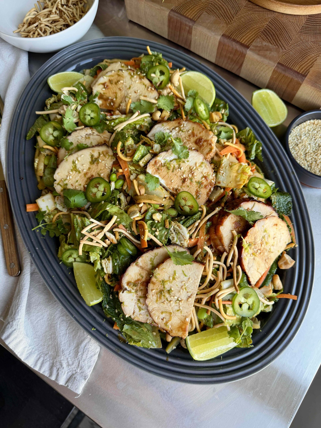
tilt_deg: -72.9
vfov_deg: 71.6
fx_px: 297
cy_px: 214
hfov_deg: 56.8
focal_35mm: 24
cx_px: 160
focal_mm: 6.76
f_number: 1.78
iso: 100
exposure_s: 1/121
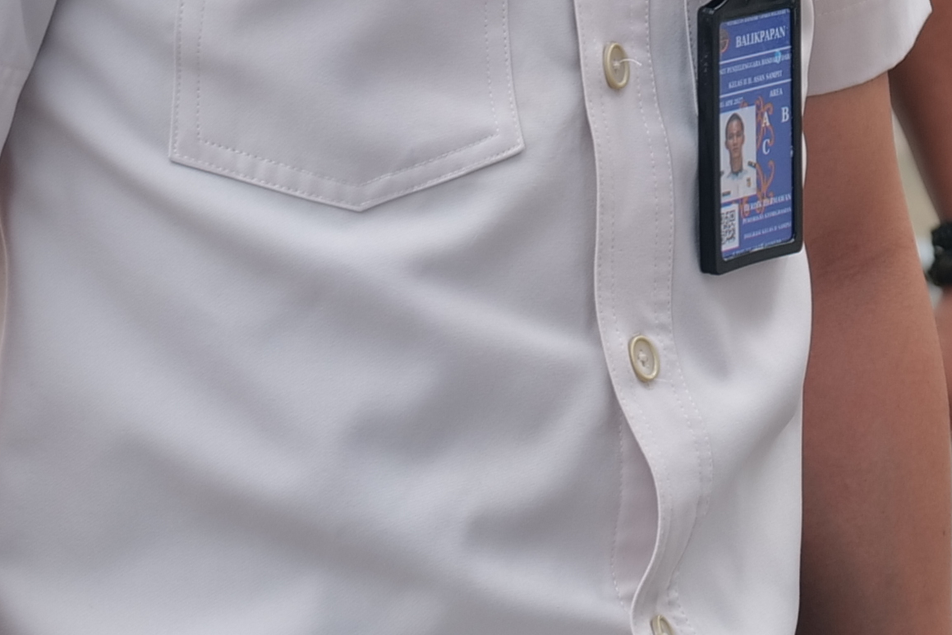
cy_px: -603
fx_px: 6162
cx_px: 862
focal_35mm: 233
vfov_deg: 5.8
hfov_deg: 8.8
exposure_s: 1/80
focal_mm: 45
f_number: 5
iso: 100
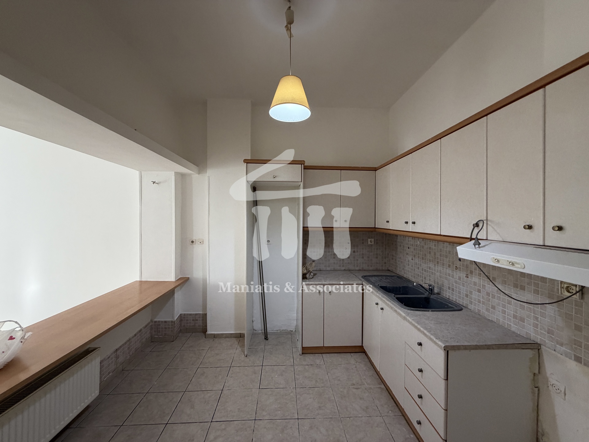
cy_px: 221
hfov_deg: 102.1
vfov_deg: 85.7
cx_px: 294
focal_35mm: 14
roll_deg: -0.5
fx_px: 238
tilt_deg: -1.2
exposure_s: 1/100
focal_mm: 2.22
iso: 250
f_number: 2.2
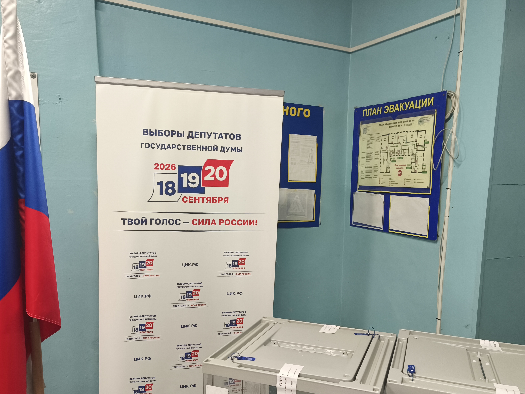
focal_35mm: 30
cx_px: 261
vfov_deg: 46.5
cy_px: 236
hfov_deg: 60.0
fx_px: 455
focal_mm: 5.35
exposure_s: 1/33.3
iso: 640
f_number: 1.7
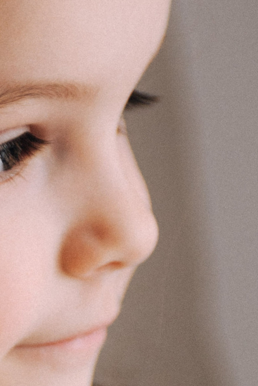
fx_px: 3423
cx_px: -20
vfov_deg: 6.4
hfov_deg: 4.3
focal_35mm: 319
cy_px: 333
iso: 500
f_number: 2.8
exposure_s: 1/160
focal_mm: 62
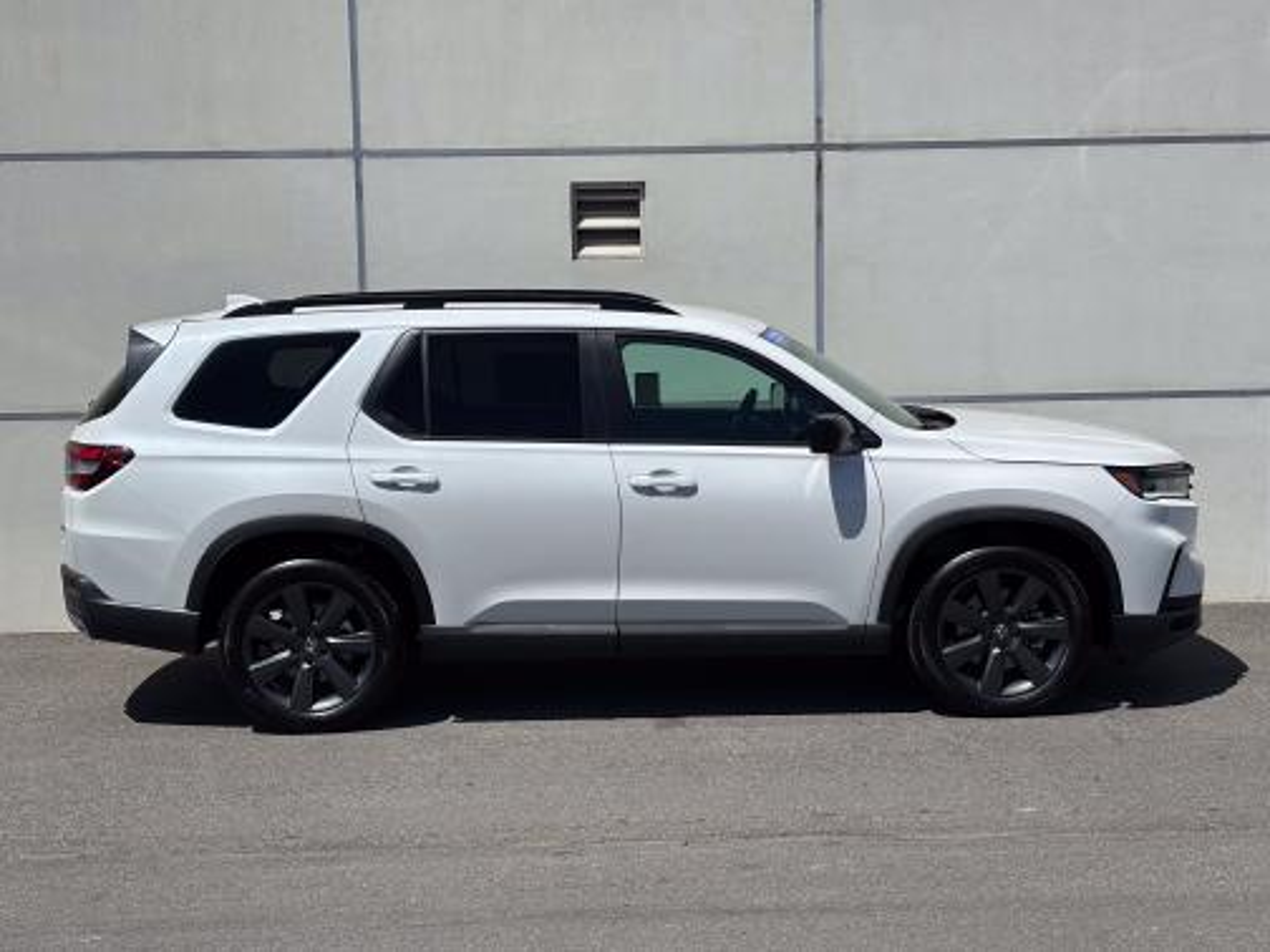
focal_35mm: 52
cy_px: 476
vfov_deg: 28.0
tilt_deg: -4.2
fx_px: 1908
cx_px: 635
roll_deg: +0.5
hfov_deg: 36.8
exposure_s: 1/5618
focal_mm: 5.96
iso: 40
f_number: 1.6
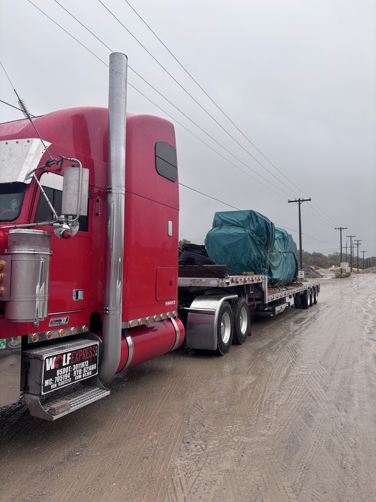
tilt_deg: +0.1
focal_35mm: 26
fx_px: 377
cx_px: 188
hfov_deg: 53.1
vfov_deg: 67.3
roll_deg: -0.1
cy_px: 251
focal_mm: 5.96
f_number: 1.6
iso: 50
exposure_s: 1/769
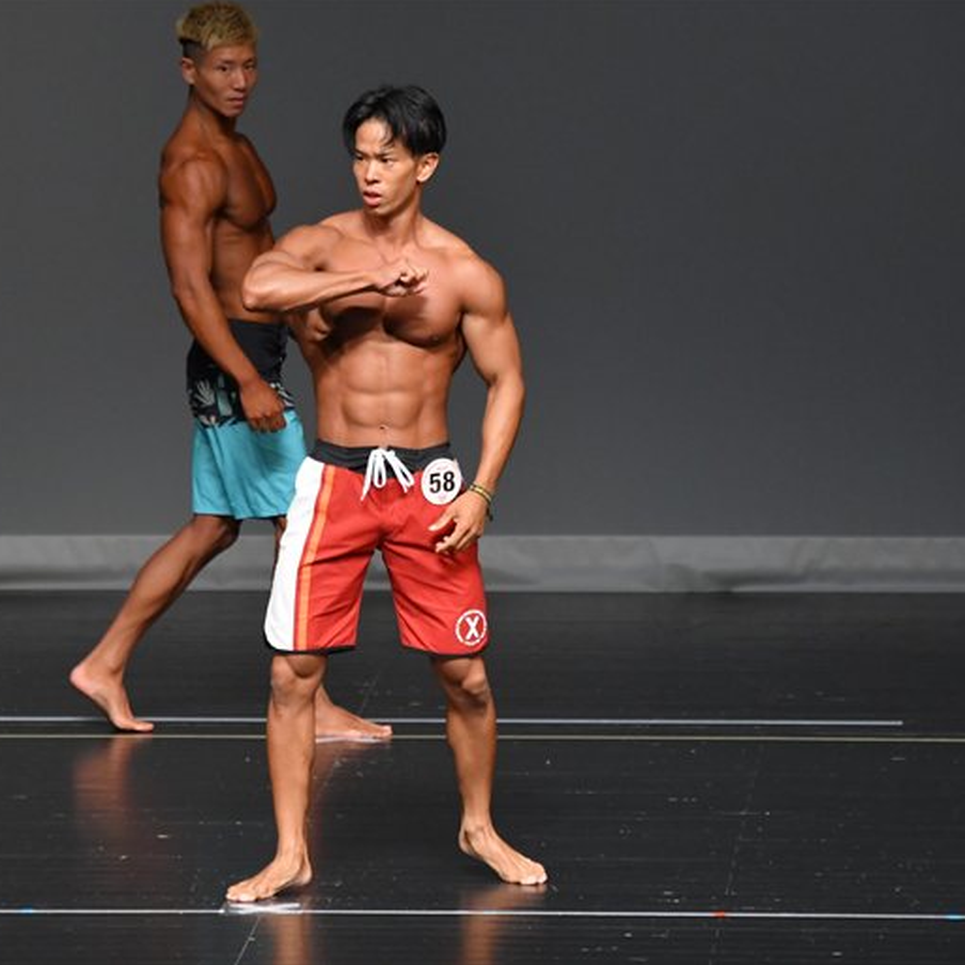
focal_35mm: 404
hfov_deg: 4.3
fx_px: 12742
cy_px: 482
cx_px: 400
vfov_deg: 4.3
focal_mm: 210
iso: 2500
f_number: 5.6
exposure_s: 1/400
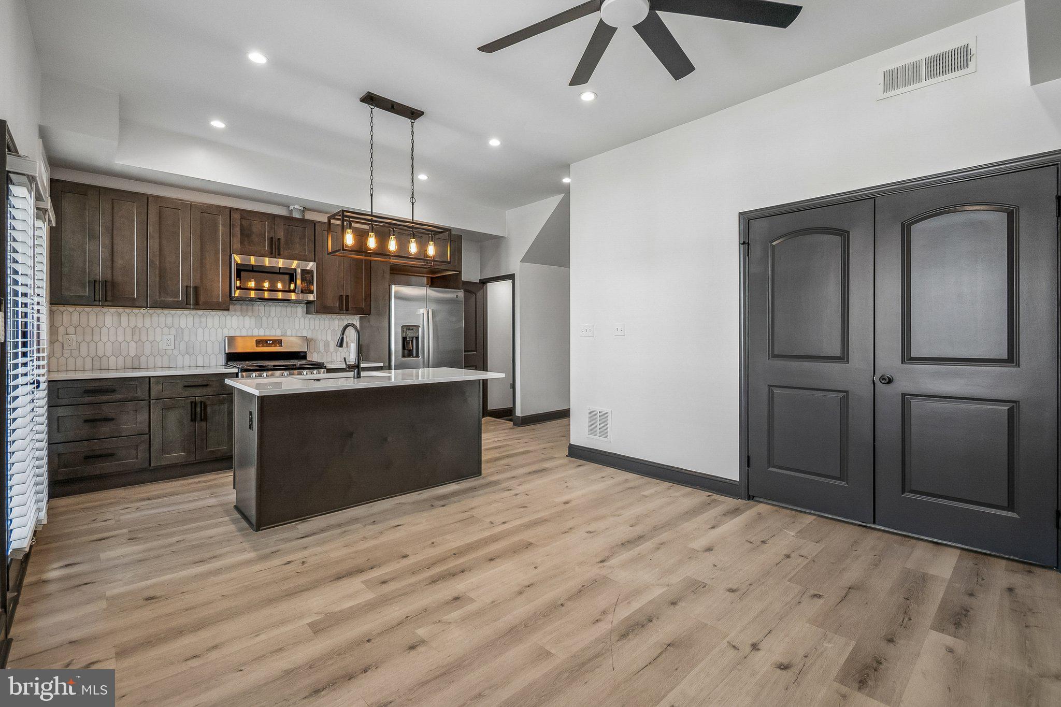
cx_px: 530
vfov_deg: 77.3
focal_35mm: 15
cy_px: 354
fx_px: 442
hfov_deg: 100.4
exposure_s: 1/100
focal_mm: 10
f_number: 5.6
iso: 400
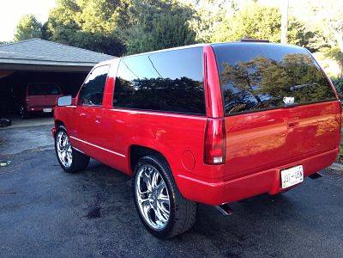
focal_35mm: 33
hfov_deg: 55.4
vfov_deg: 42.9
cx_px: 172
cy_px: 129
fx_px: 327
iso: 125
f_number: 2.4
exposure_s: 1/120
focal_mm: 4.13
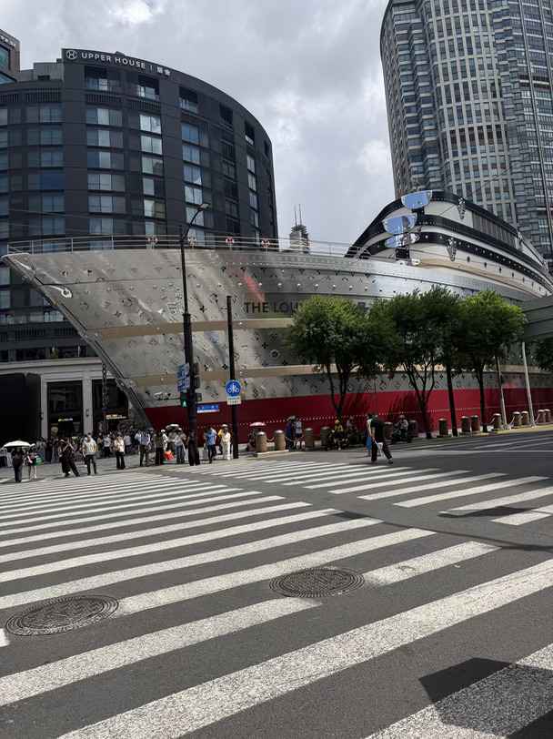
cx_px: 276
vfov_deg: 71.6
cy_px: 370
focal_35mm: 24
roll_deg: +4.3
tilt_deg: +6.0
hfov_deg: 56.8
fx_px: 512
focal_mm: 6.76
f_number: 1.78
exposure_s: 1/6173
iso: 80
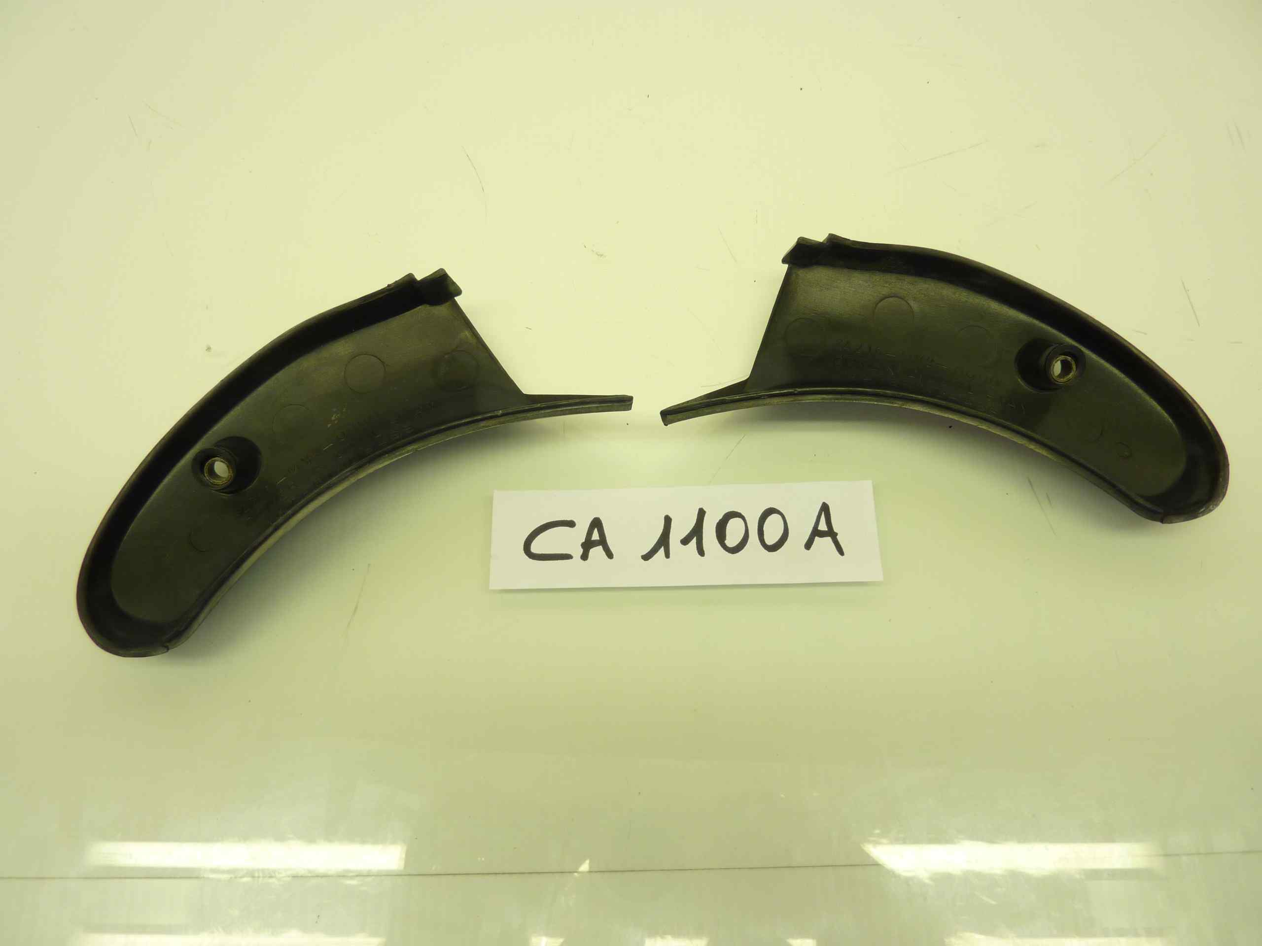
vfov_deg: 54.9
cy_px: 473
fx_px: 911
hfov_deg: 69.4
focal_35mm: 25
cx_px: 631
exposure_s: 1/30
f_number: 3.3
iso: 80
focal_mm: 4.1
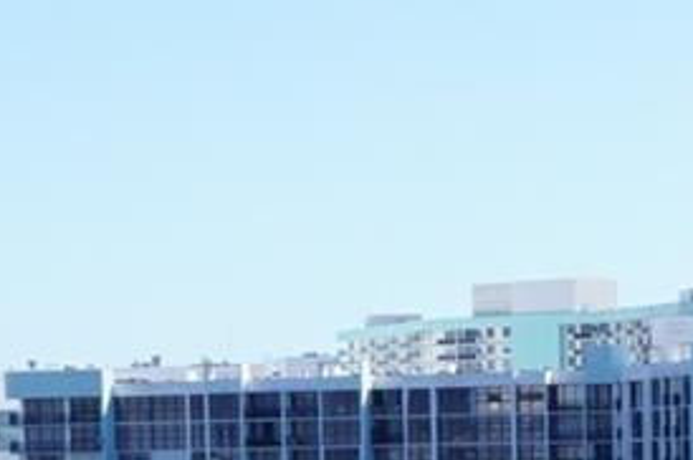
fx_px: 4555
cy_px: 1283
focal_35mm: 237
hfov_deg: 8.7
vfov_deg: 5.5
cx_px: 435
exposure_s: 1/80
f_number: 13
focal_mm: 27
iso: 100
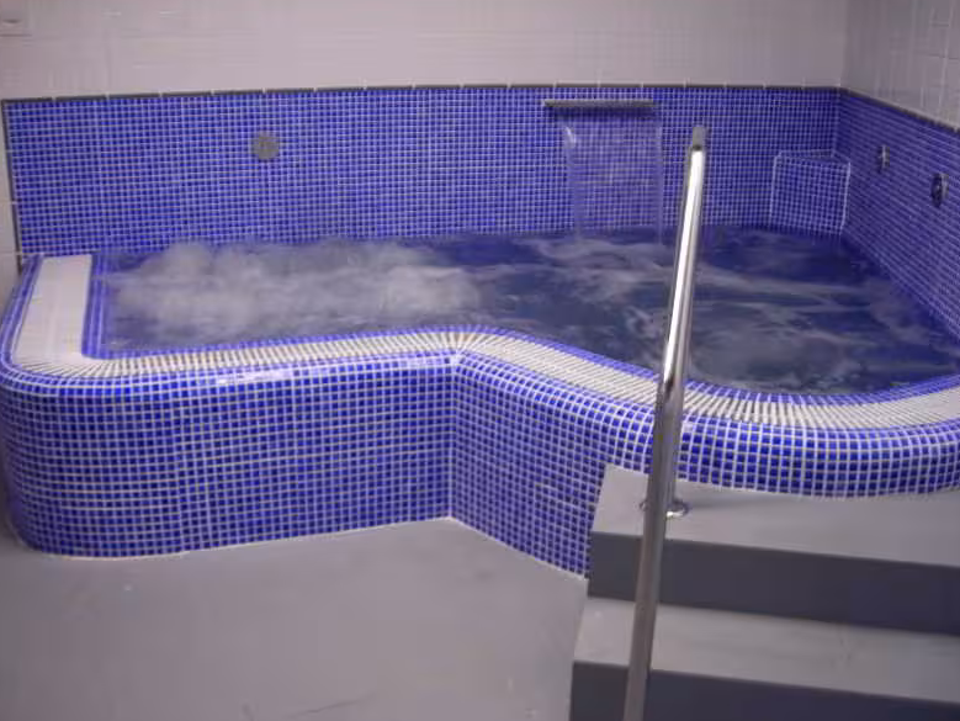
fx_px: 1082
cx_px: 476
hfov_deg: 47.8
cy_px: 359
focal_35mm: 39
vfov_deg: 36.8
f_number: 3.2
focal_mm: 6.3
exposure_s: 1/7.7
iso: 200
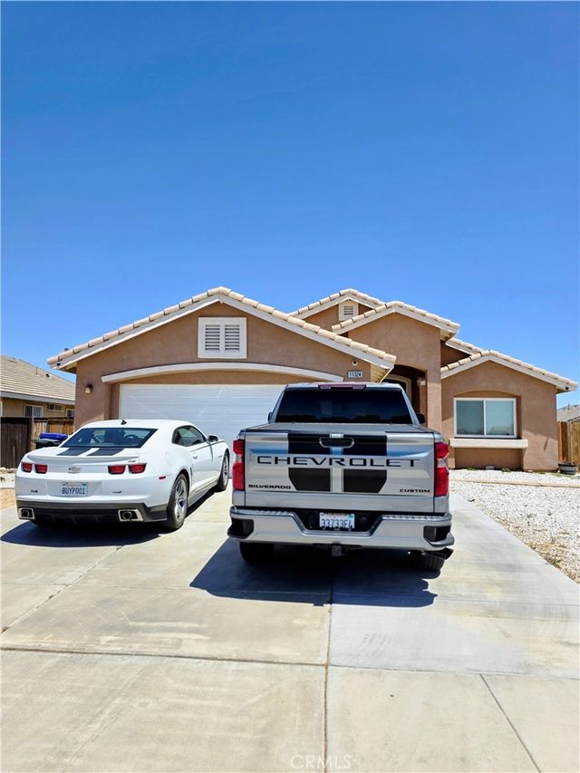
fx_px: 514
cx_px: 290
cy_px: 386
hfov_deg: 58.9
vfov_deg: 73.9
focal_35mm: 23
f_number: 1.7
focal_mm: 6.3
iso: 64
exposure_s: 1/7944
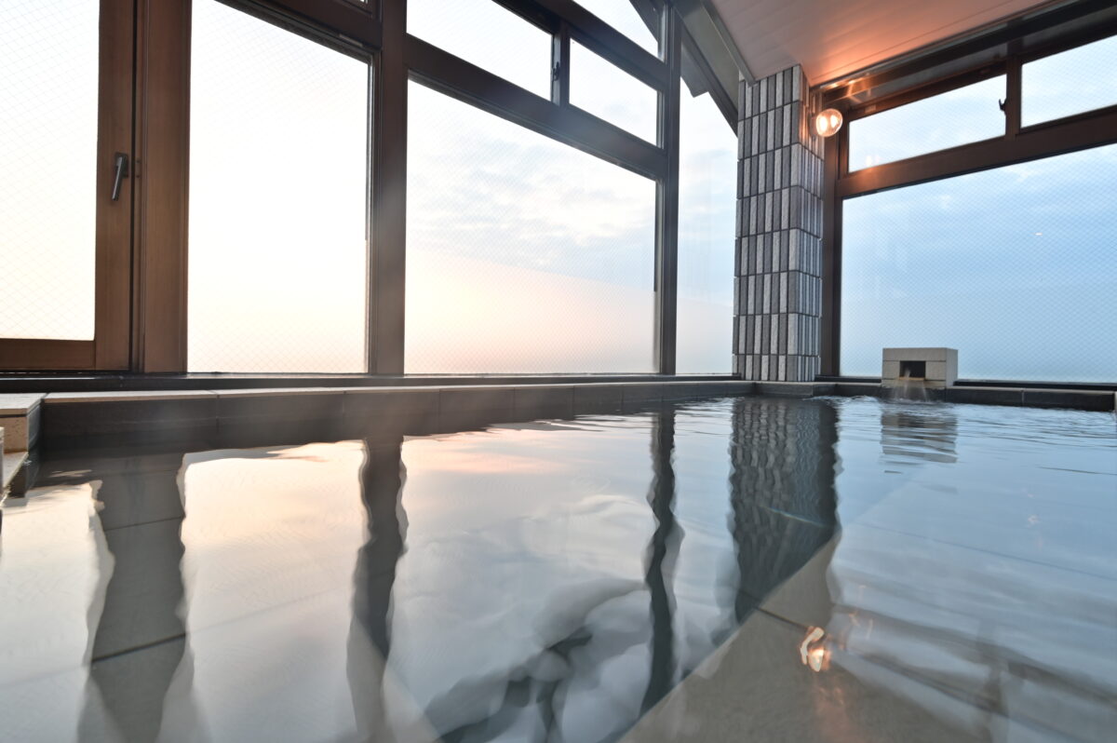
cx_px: 558
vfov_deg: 72.0
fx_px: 512
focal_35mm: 16
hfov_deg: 95.0
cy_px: 372
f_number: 11
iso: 500
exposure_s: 1/13
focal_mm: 16.5
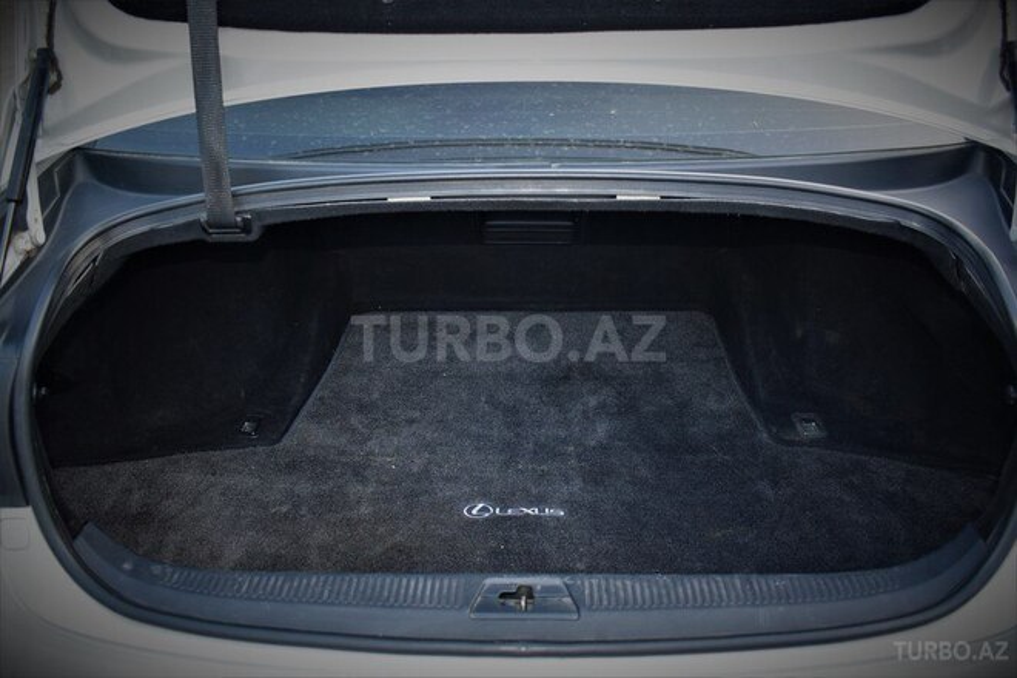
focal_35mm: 32
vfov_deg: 41.7
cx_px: 508
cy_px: 339
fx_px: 890
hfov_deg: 59.5
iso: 1000
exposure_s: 1/60
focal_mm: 21
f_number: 3.8
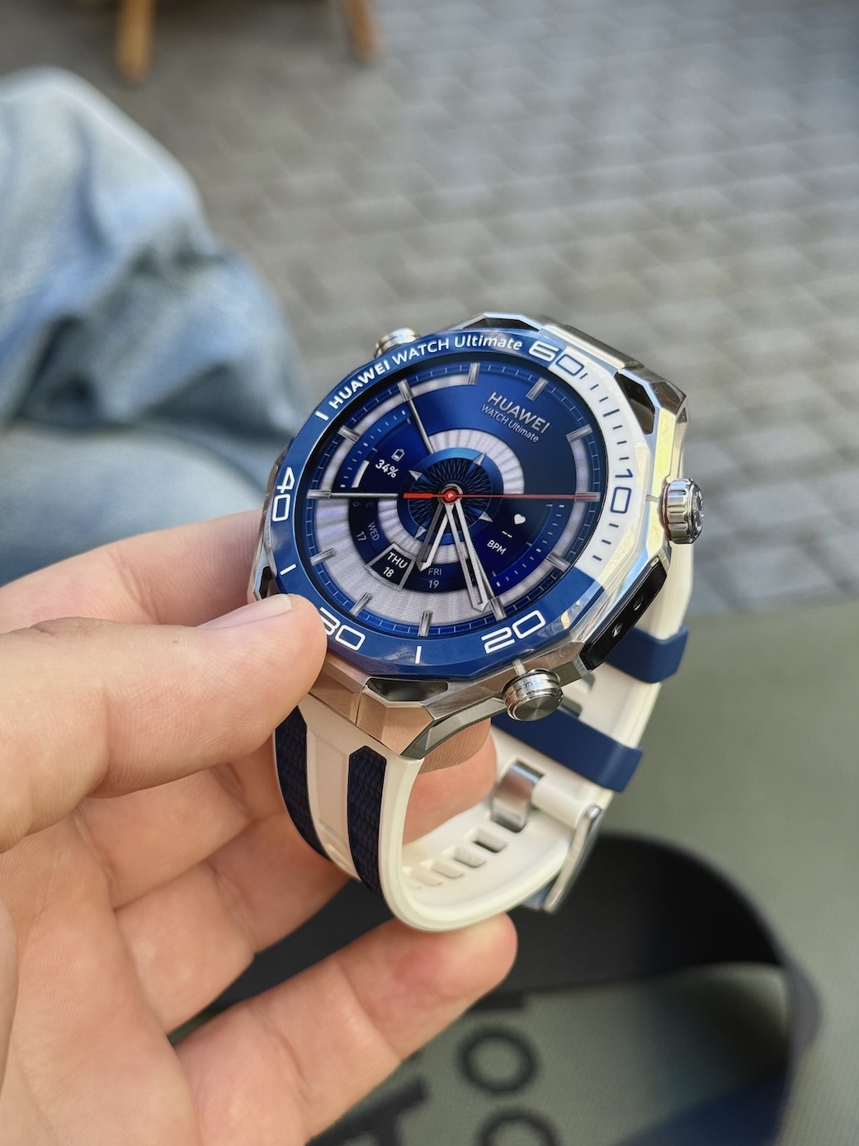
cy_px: 643
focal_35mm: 59
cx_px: 465
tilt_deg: -33.2
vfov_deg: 32.7
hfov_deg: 24.8
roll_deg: -0.5
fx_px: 1953
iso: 50
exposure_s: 1/147
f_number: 1.78
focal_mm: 6.76
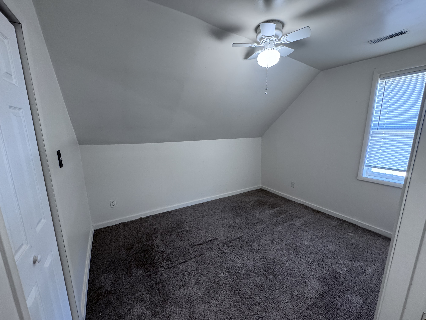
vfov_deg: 85.7
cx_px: 213
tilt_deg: -11.2
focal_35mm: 14
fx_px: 172
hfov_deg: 102.1
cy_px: 160
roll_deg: +0.0
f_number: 2.2
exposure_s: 1/60
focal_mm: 2.22
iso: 250
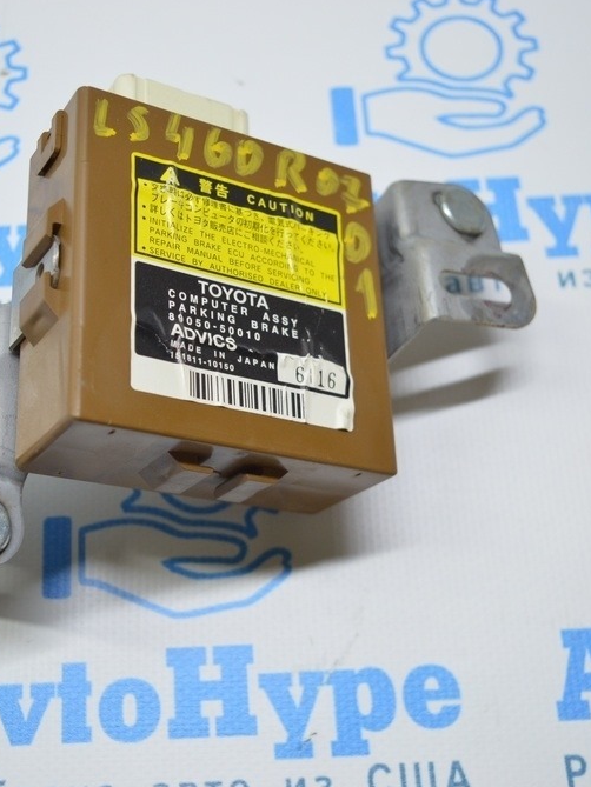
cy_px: 397
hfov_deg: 28.4
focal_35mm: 51
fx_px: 1155
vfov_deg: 37.7
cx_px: 171
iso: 400
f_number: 3.8
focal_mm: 23
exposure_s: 1/60
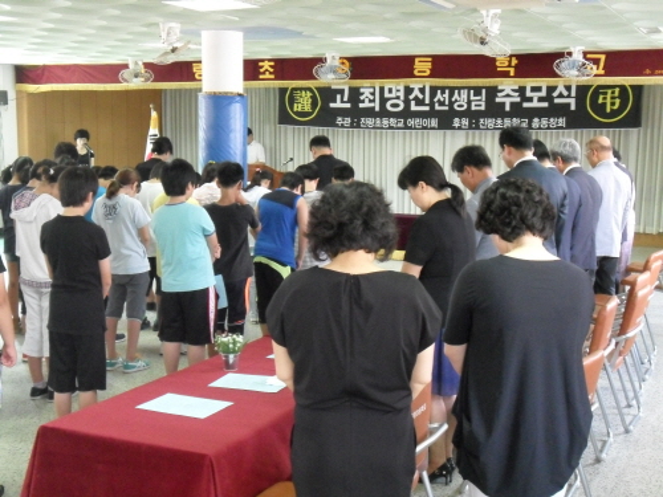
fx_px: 958
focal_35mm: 50
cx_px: 332
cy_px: 248
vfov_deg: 29.1
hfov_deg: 38.2
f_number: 4.3
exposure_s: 1/30
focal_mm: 9
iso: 640
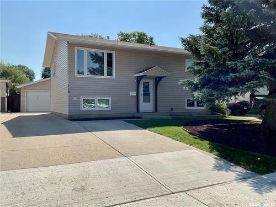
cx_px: 138
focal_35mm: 29
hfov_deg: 61.7
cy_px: 104
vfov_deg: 48.2
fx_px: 231
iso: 20
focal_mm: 3
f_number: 1.8
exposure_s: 1/2959
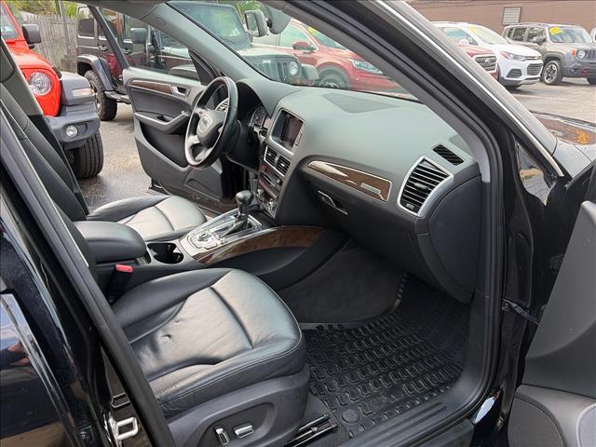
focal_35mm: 26
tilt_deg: -21.9
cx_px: 298
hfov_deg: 67.3
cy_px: 224
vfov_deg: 53.1
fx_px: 448
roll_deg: +0.7
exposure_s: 1/373
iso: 50
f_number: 1.6
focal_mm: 5.96
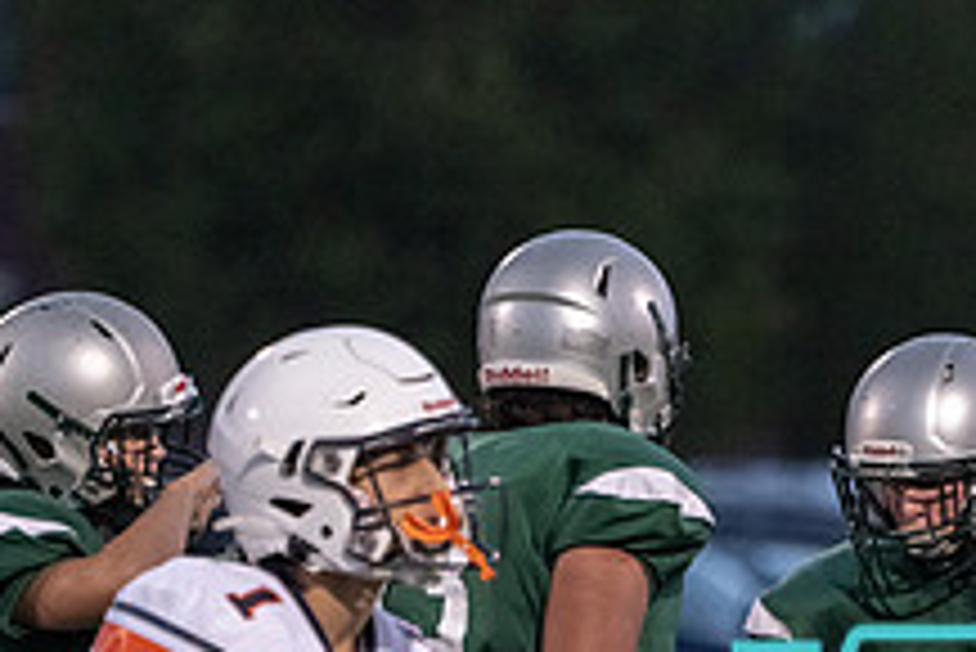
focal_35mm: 843
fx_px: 22869
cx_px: 796
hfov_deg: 2.4
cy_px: 839
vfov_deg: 1.6
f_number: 5.6
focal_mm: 315
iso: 10000
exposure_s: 1/1000
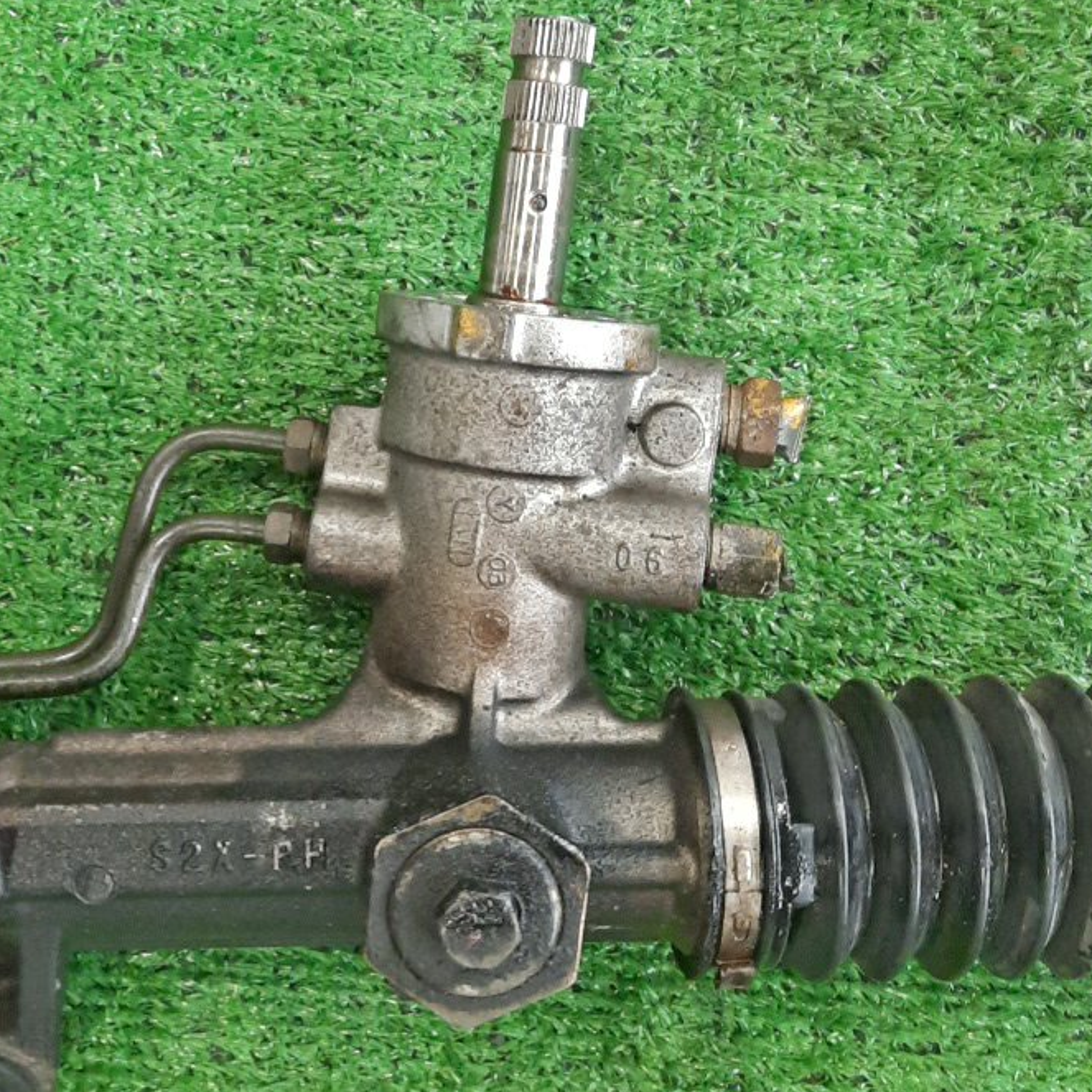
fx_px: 1713
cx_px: 346
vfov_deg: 35.0
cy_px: 357
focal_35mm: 48
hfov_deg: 34.9
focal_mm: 4.6
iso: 385
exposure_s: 1/50
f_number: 2
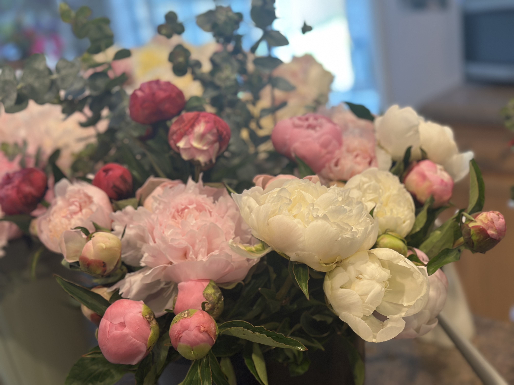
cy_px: 192
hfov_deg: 39.7
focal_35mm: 48
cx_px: 257
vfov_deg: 30.3
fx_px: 713
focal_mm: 6.86
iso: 125
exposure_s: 1/60
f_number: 1.78
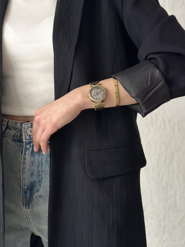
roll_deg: -0.7
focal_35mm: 81
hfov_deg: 18.1
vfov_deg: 24.1
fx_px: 577
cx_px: 55
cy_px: 117
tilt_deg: -1.7
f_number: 1.78
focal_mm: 6.86
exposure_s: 1/60
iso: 250
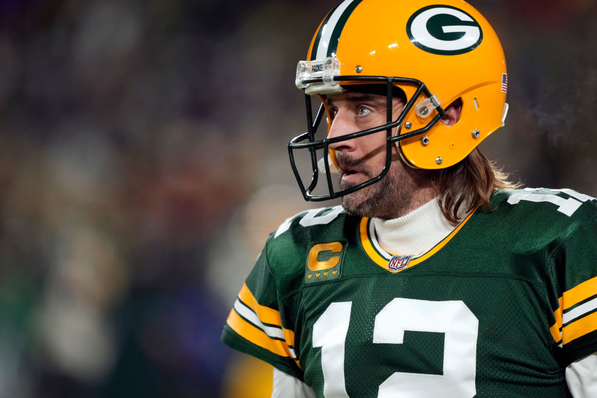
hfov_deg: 5.2
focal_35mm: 400
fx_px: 6634
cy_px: 199
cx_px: 298
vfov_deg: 3.4
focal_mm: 400
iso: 3200
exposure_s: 1/2000
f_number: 3.2
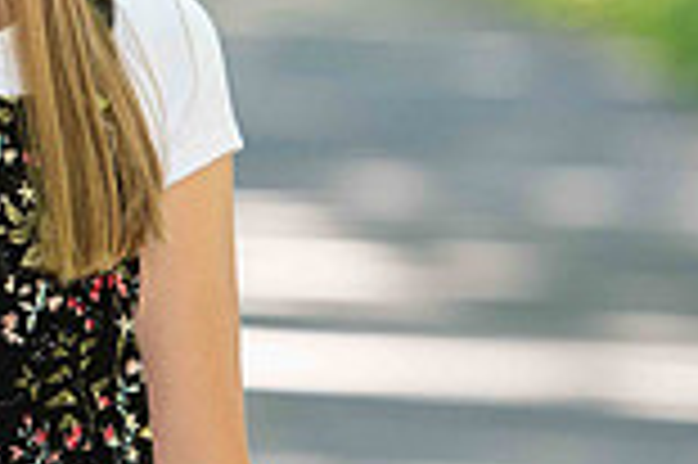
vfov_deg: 2.2
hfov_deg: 3.3
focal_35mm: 617
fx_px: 11950
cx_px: -180
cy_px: 250
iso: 640
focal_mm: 165
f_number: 3.5
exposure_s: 1/200
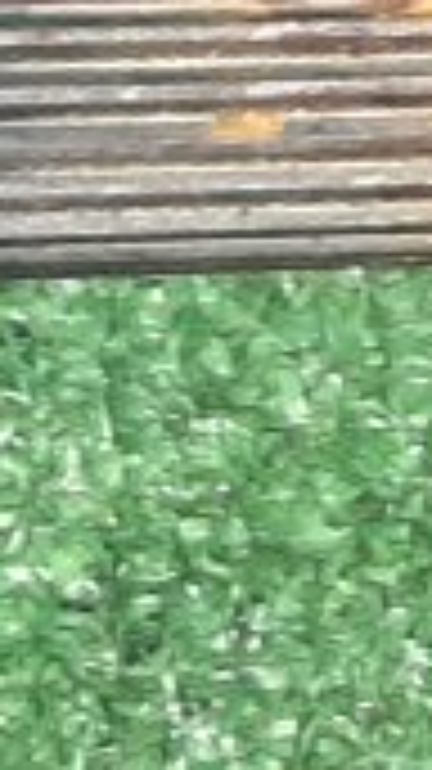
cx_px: 1220
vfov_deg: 9.0
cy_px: -36
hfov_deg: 4.9
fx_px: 4854
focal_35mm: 238
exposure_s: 1/25
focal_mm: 3.93
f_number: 1.7
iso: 188
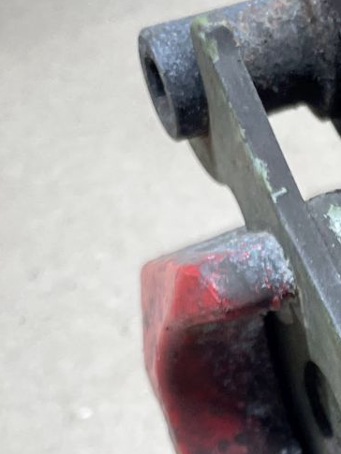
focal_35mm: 100
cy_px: 576
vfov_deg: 18.4
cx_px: 429
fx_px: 1313
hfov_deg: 14.3
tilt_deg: -62.1
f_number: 1.6
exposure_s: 1/50
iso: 80
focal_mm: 4.2
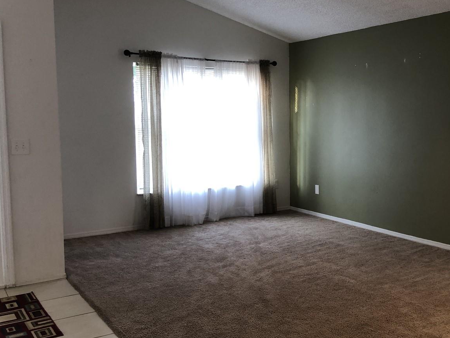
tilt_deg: -3.5
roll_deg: -0.3
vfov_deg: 36.8
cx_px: 298
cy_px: 169
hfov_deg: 47.1
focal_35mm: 39
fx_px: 507
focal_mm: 4
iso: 40
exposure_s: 1/20
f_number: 1.8
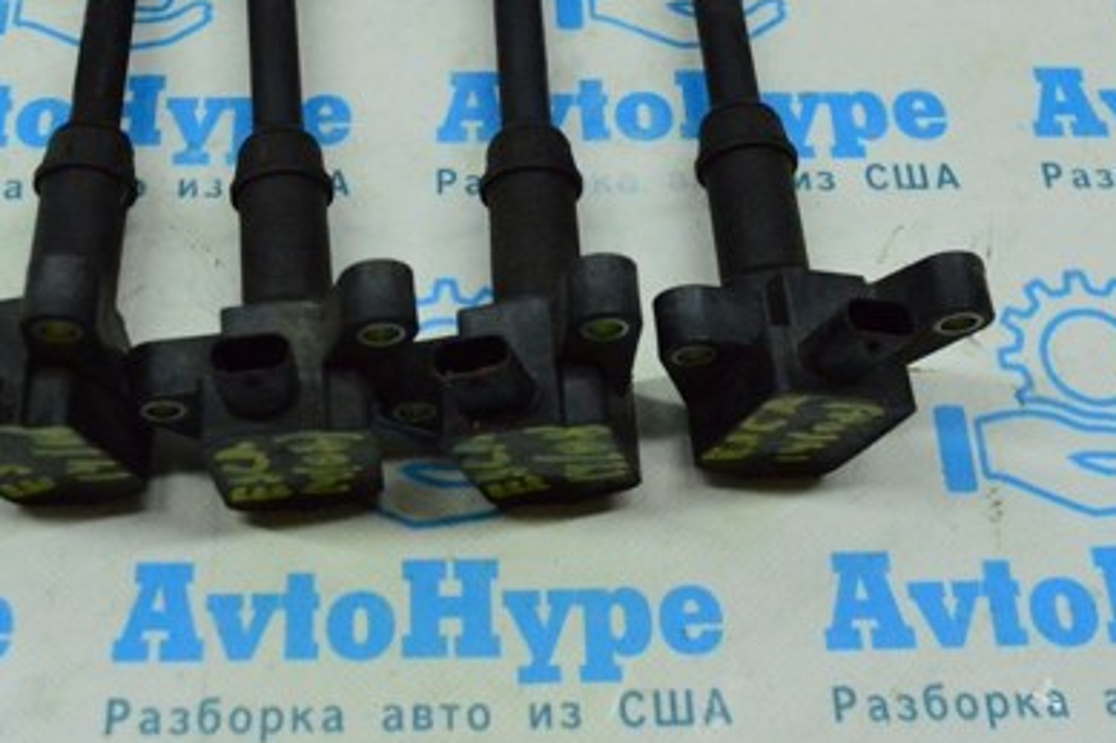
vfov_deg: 25.6
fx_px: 1606
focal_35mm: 52
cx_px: 413
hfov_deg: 38.1
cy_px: 151
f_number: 6.3
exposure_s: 1/640
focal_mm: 21
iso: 6400
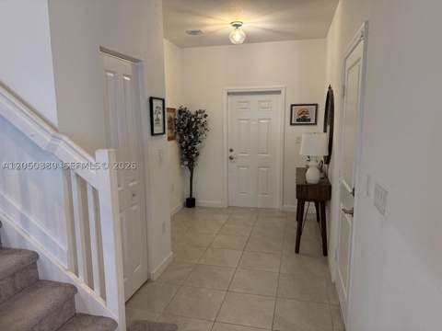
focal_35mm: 24
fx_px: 306
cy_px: 166
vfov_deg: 56.8
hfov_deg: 71.6
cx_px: 221
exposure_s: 1/120
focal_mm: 6.76
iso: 320
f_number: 1.78
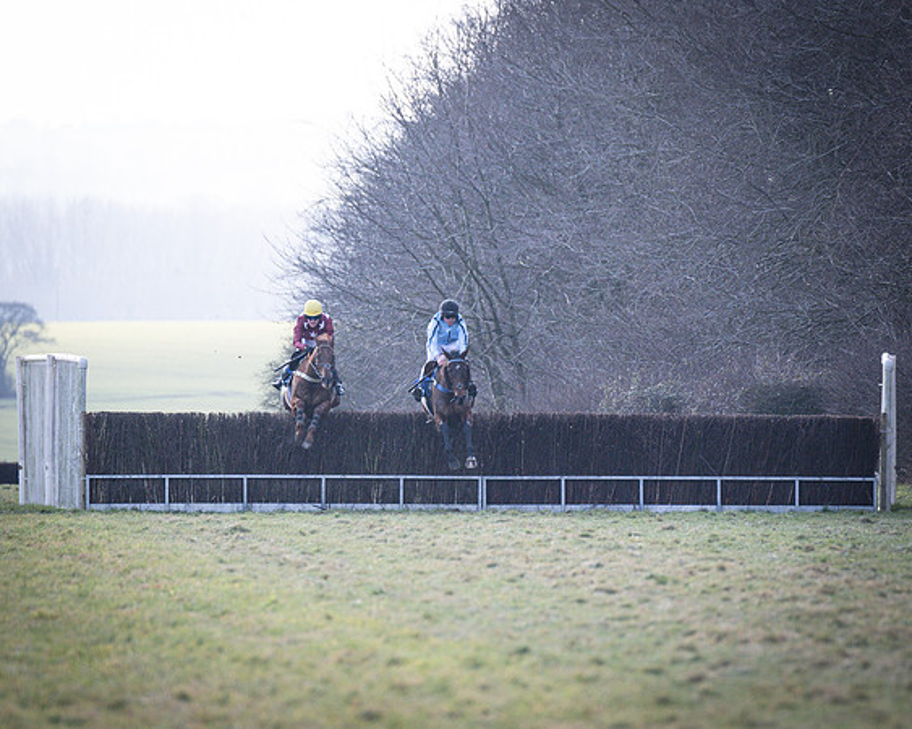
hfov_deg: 4.2
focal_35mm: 462
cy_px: 353
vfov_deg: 3.3
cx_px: 398
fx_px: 12474
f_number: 2.8
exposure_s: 1/1600
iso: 400
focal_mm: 200
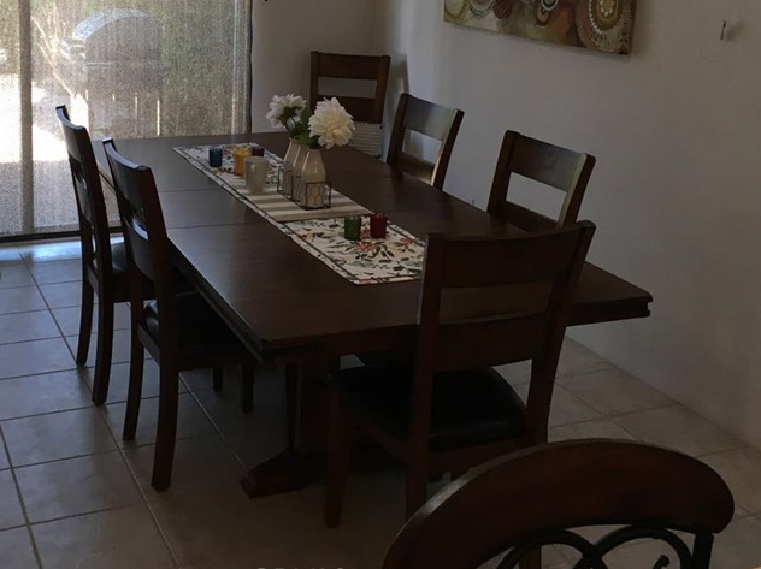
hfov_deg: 40.3
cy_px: 135
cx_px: 314
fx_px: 1032
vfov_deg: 30.3
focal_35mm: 47
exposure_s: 1/30
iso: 50
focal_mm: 4.15
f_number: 2.2
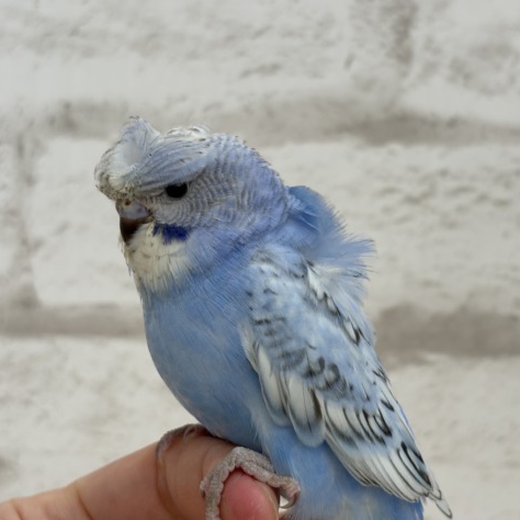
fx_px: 1054
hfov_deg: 27.7
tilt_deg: -0.1
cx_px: 302
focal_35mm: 62
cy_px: 259
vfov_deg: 27.7
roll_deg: -0.9
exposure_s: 1/100
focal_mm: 5.96
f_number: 1.6
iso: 64
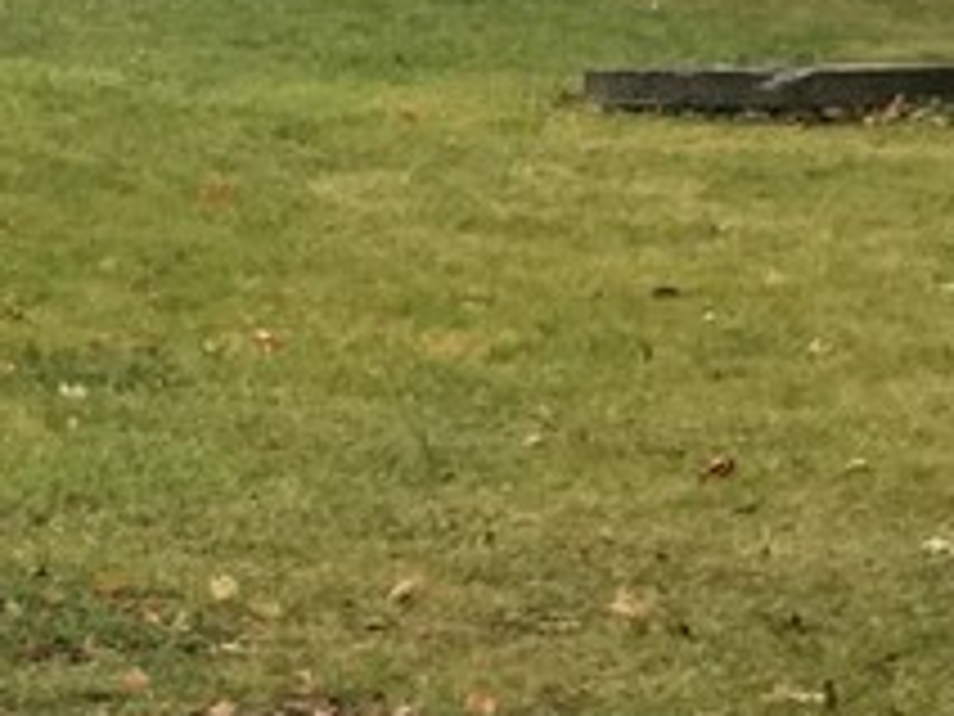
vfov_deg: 5.3
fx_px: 7579
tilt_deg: +2.4
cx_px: -918
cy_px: -784
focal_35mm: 275
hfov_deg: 7.0
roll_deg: -1.0
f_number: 2.8
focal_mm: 6.6
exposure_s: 1/131
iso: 20
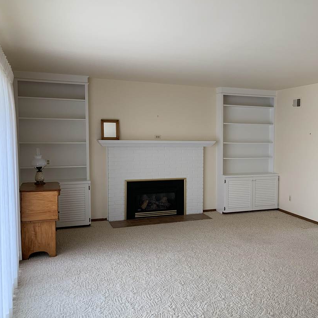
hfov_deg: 44.7
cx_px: 232
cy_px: 165
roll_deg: -0.7
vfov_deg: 46.0
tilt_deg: -4.7
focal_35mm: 36
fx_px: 374
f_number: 1.8
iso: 80
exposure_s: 1/120
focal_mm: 4.25
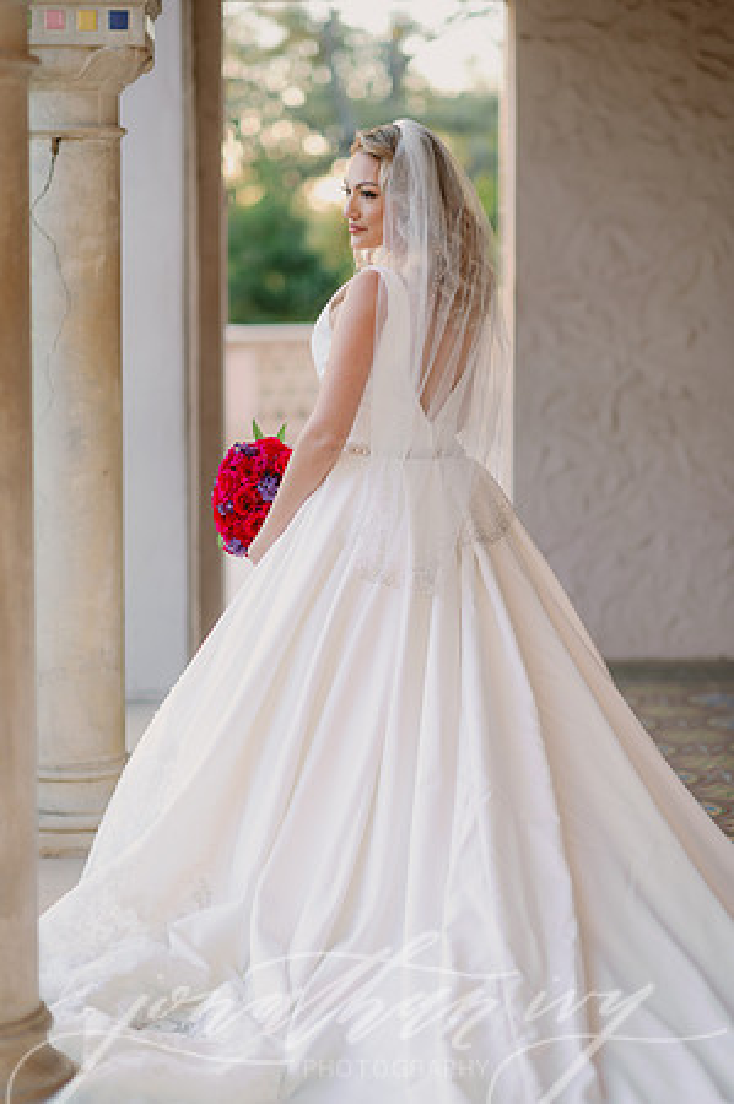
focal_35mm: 85
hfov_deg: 16.0
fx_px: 2605
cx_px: 367
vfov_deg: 23.9
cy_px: 552
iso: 160
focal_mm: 85
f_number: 2
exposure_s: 1/250
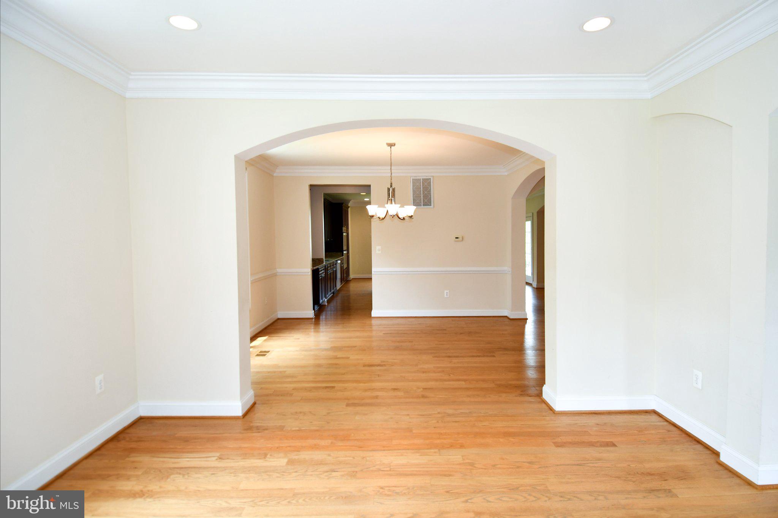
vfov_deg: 67.4
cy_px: 259
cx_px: 389
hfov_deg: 90.0
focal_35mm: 18
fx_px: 389
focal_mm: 12
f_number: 4
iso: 200
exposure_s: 1/80
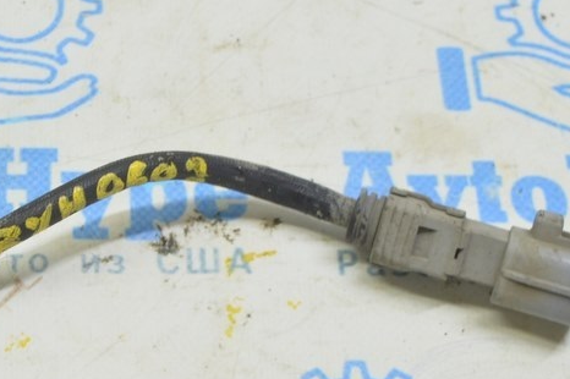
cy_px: 221
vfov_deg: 12.2
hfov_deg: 17.9
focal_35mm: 112
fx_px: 1772
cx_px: 23
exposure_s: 1/20
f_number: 5.6
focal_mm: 34
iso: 400
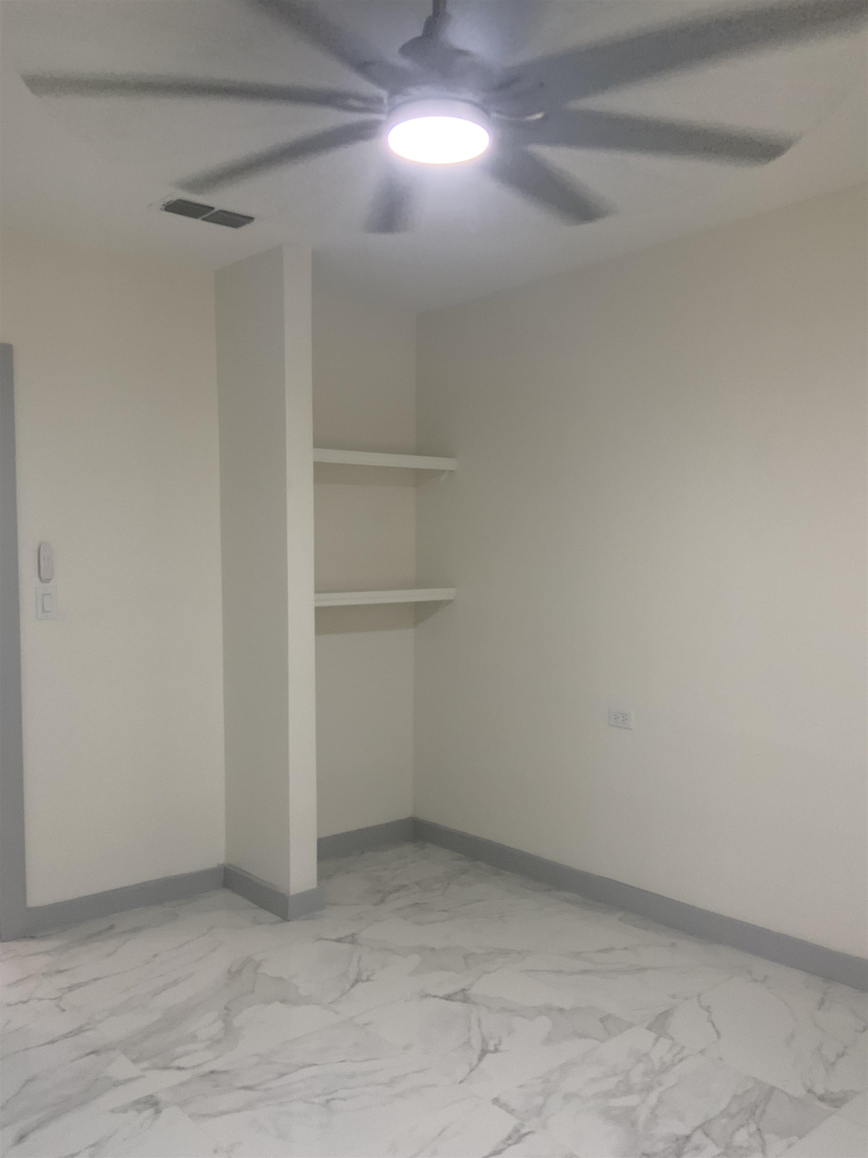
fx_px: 970
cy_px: 579
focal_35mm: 29
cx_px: 434
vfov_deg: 61.7
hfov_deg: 48.2
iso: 80
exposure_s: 1/60
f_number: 1.8
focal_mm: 3
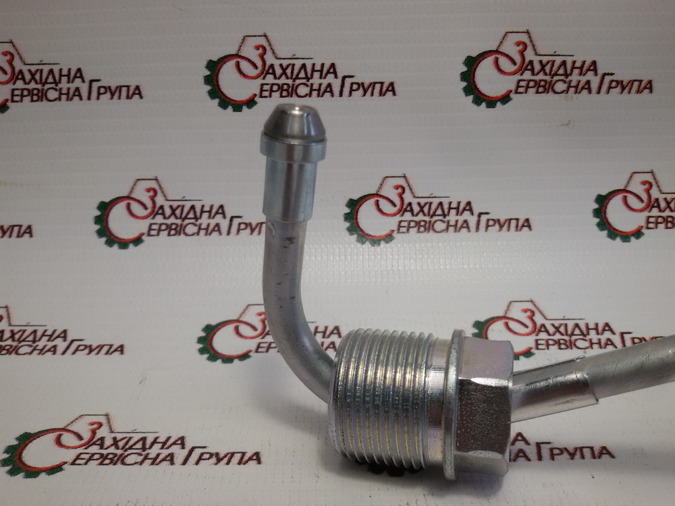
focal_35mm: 31
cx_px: 338
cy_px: 253
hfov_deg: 58.4
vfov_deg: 45.4
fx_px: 604
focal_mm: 2.93
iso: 40
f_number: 2.4
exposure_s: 1/100
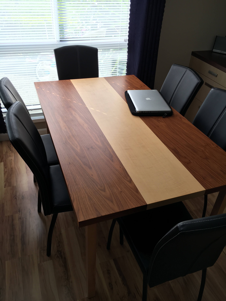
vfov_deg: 61.7
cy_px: 150
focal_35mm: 29
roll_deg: -3.1
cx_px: 113
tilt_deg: -35.4
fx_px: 252
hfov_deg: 48.2
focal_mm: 4.15
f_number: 2.2
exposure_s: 1/128
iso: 25
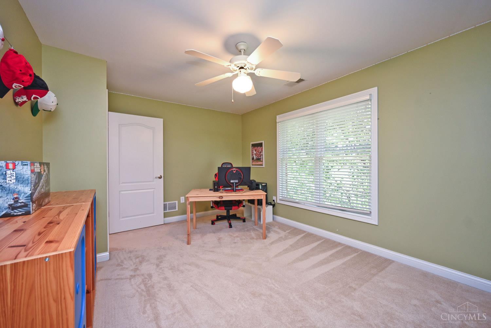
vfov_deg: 81.2
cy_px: 164
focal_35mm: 14
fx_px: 191
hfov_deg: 104.3
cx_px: 246
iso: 800
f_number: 4
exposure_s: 1/60
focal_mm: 14
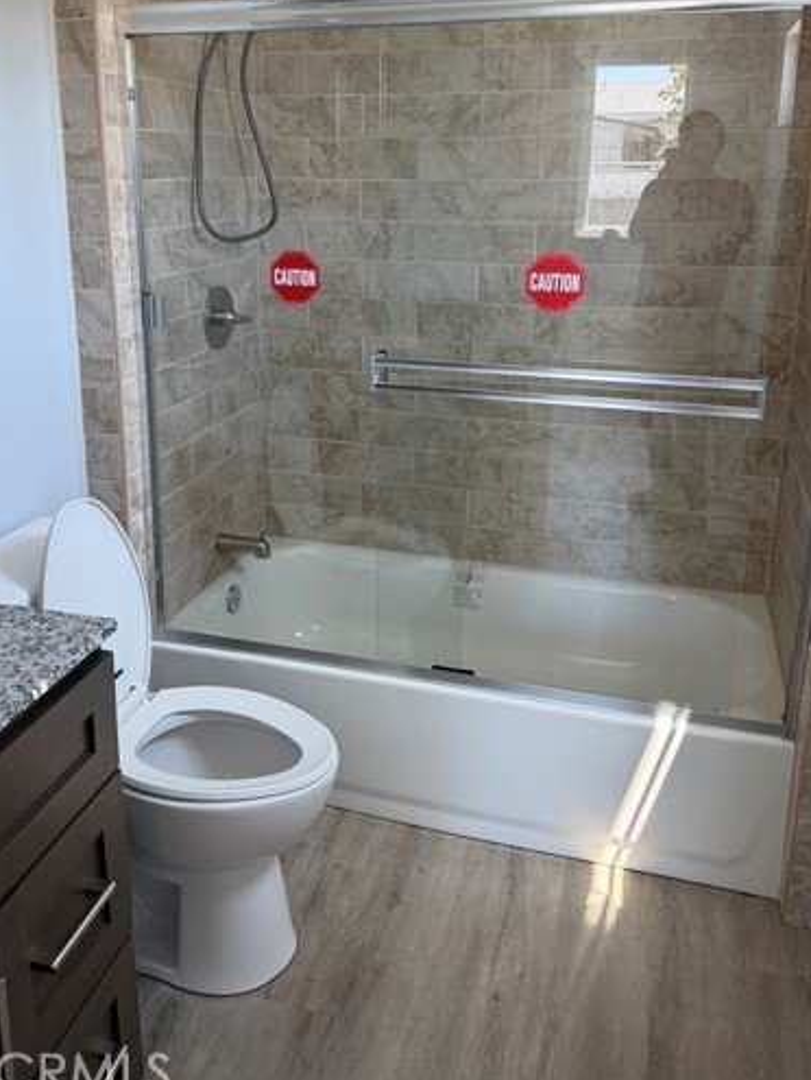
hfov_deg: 45.4
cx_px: 362
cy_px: 406
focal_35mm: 31
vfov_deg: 57.6
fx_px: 967
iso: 160
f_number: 1.78
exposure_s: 1/121
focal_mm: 6.76
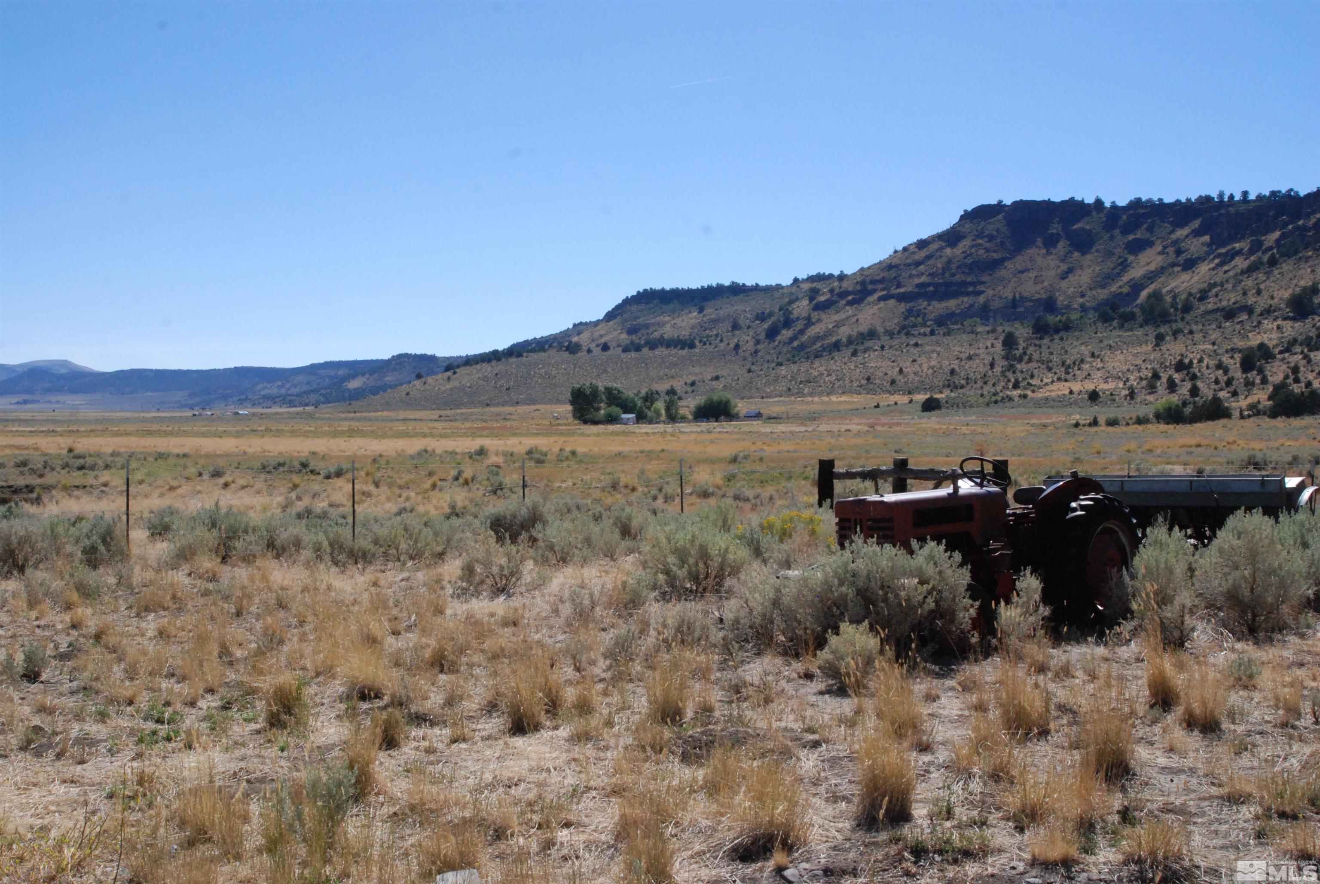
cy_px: 442
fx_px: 1542
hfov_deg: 46.4
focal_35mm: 42
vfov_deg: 32.0
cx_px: 660
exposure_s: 1/800
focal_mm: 28
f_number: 14
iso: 1000
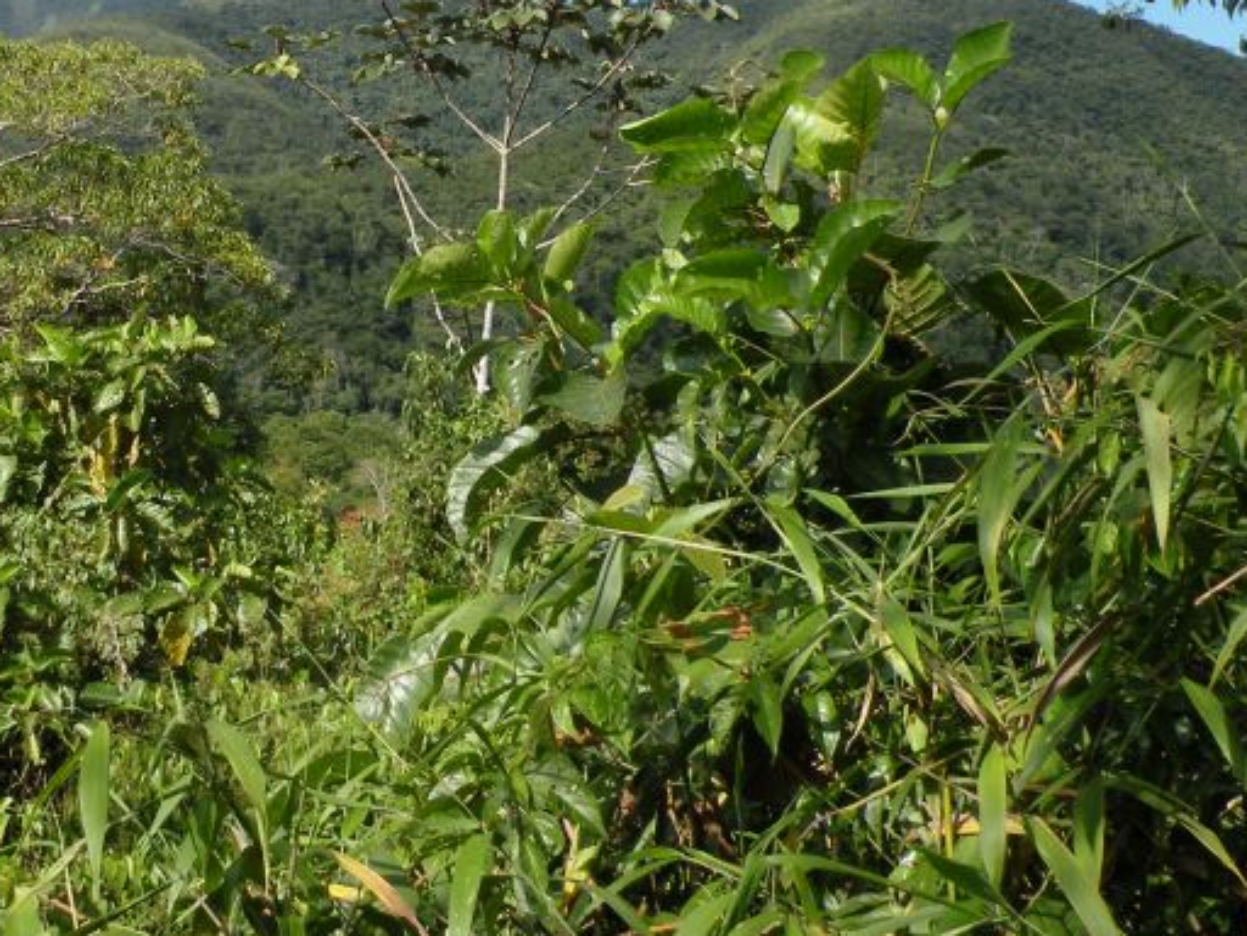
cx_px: 321
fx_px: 1945
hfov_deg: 34.8
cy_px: 176
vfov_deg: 26.5
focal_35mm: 54
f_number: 6.3
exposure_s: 1/193
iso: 64
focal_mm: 4.7
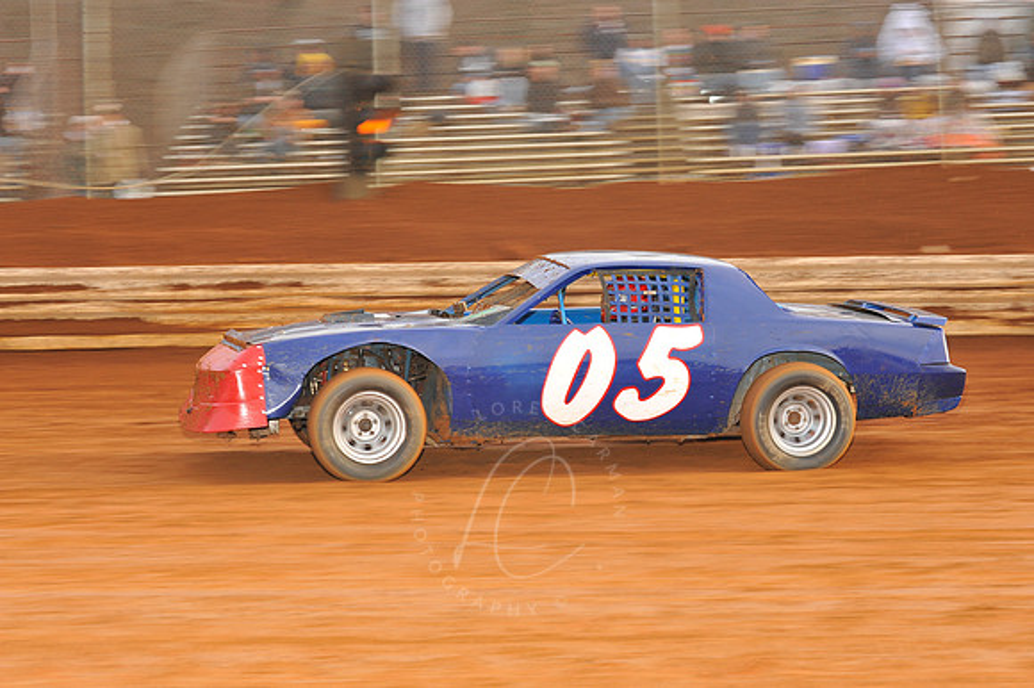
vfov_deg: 15.9
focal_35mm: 86
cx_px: 517
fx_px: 2469
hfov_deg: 23.7
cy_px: 344
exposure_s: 1/125
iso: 500
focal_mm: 86
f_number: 8
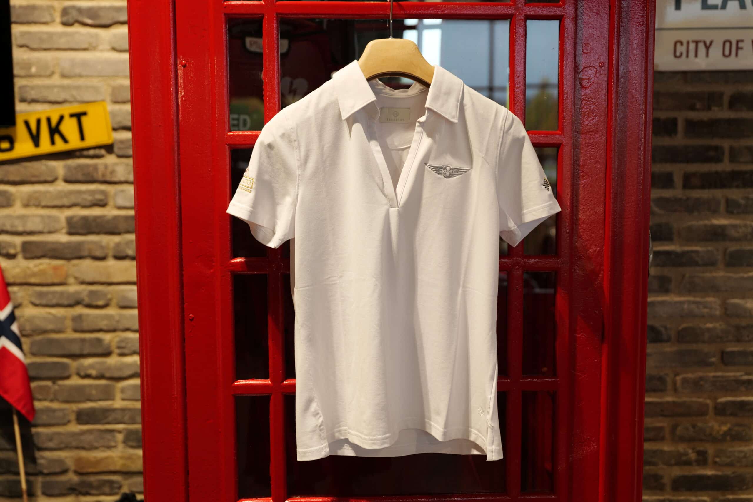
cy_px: 251
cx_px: 376
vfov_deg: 32.6
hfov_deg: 47.4
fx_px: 858
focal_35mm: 41
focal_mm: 41
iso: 800
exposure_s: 1/60
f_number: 3.2
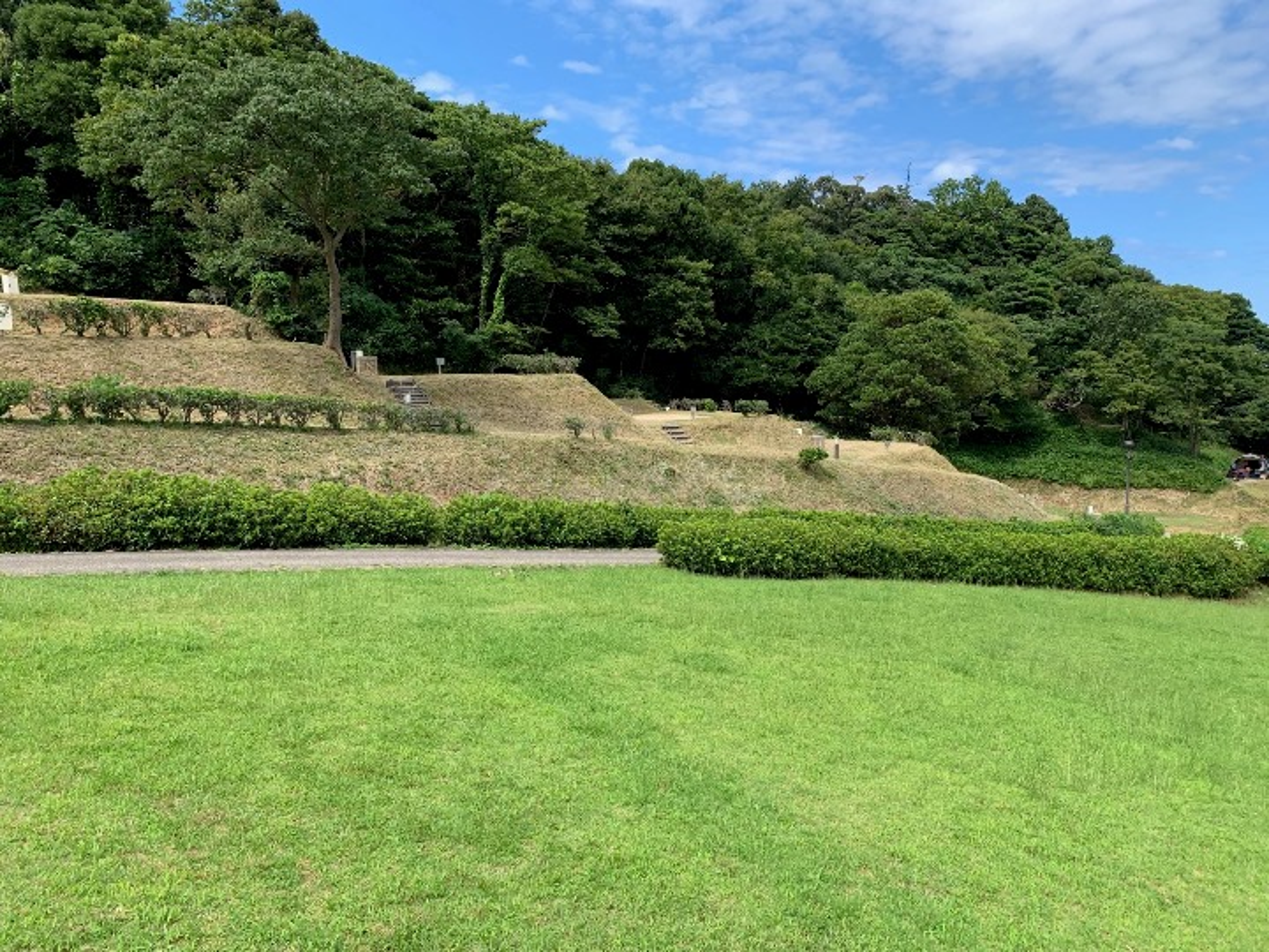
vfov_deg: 53.1
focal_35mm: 26
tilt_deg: -5.4
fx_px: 953
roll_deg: +1.1
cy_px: 476
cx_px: 634
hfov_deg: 67.3
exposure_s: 1/1266
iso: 25
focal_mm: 4.25
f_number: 1.8
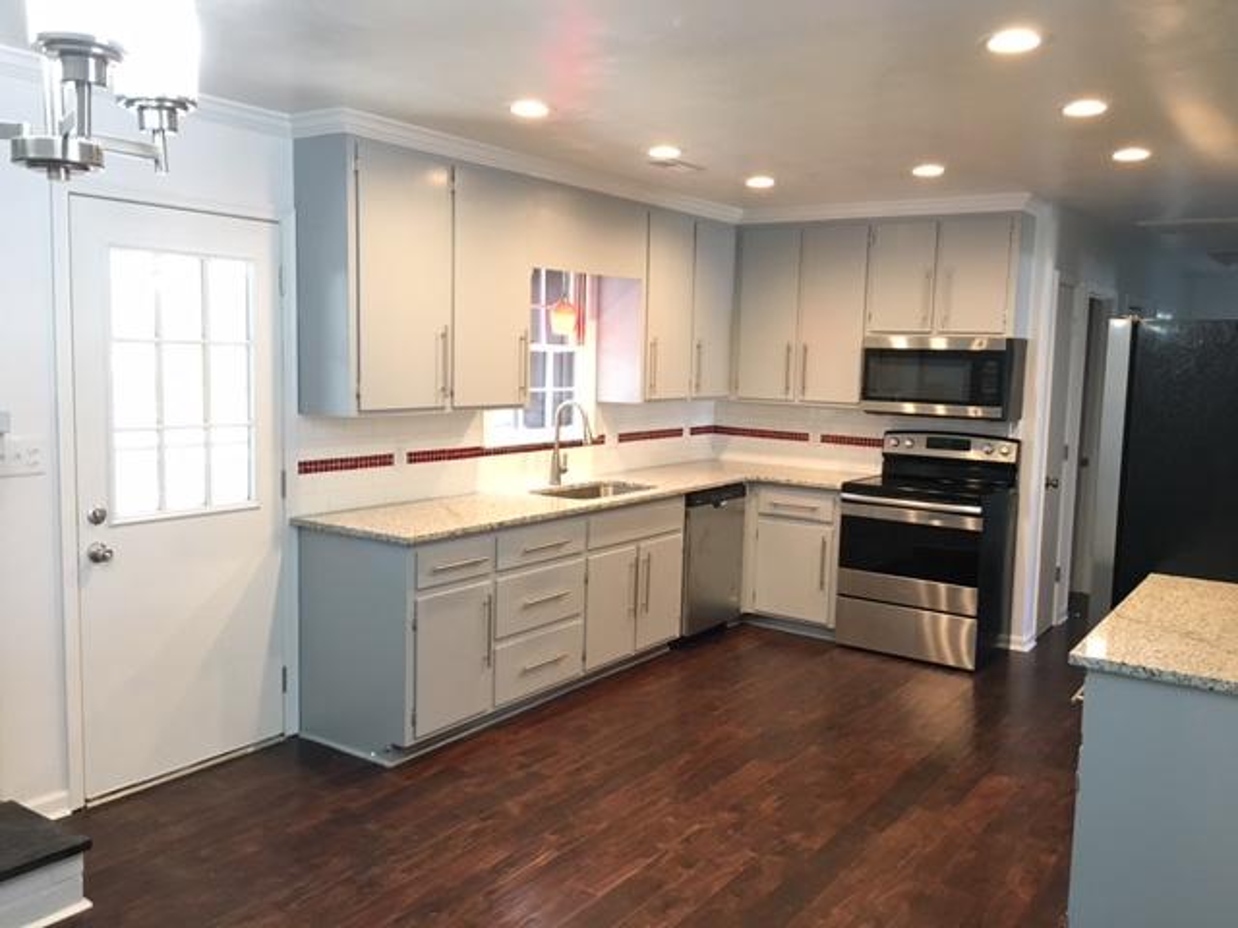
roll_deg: -1.3
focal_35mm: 29
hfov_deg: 61.7
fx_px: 1037
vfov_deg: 48.2
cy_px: 464
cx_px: 619
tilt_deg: -6.3
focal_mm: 4.15
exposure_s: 1/30
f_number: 2.2
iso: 160
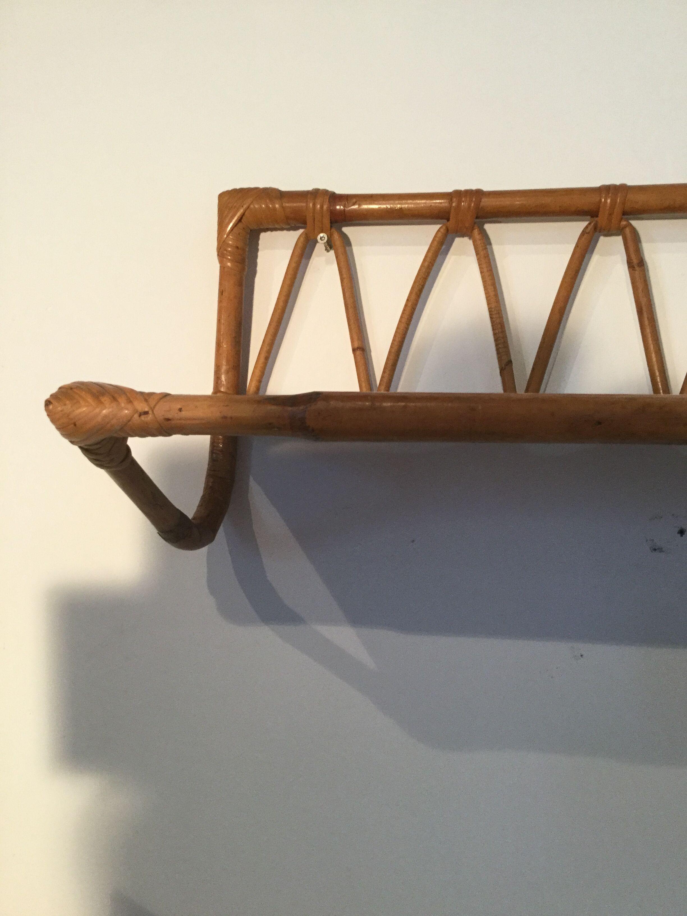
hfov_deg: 45.4
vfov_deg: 58.4
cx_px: 344
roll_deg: -1.2
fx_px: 820
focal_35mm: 31
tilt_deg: +2.2
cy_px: 458
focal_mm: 3.3
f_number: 2.4
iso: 160
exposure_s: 1/33
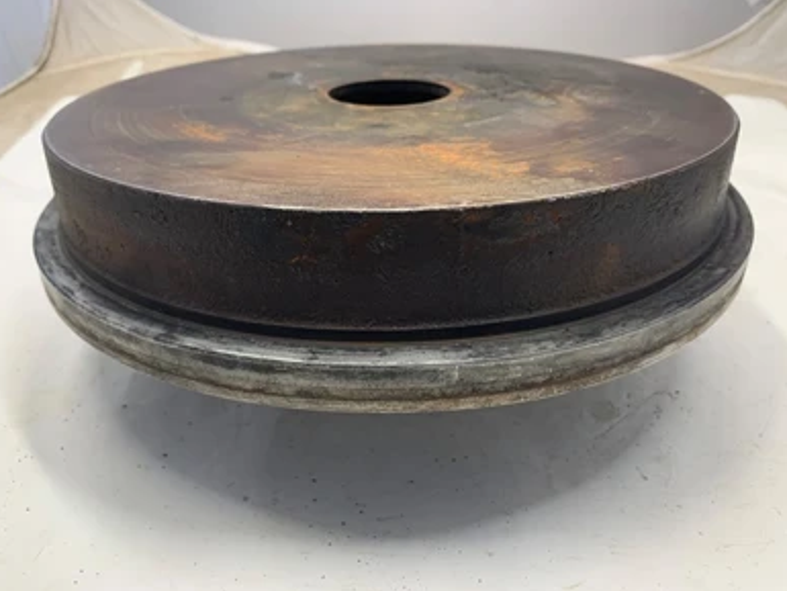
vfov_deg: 51.4
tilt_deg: -25.8
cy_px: 288
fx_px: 614
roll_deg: -2.4
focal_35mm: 27
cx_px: 382
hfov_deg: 65.3
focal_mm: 4.25
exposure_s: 1/94
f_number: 1.8
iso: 100
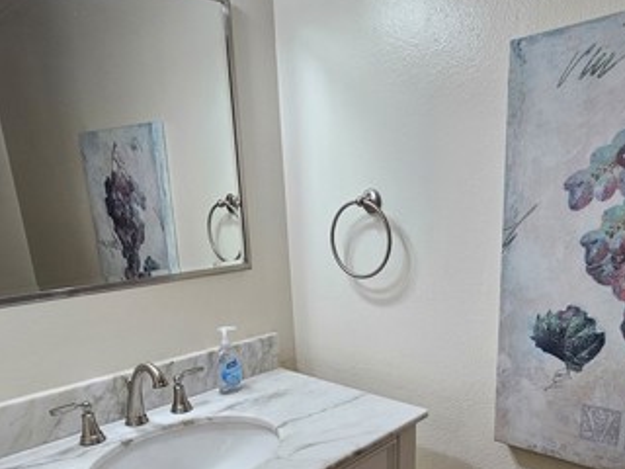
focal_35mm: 26
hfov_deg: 67.2
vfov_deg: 49.7
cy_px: 379
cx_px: 340
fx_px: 469
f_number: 2.2
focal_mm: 2.2
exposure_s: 1/60
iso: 100
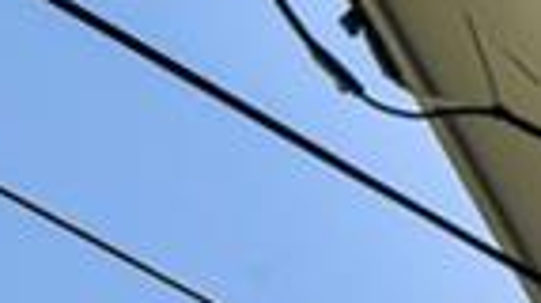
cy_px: 1233
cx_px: 1169
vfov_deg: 7.2
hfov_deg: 14.1
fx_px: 1719
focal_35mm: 120
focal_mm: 16
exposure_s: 1/800
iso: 1600
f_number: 14
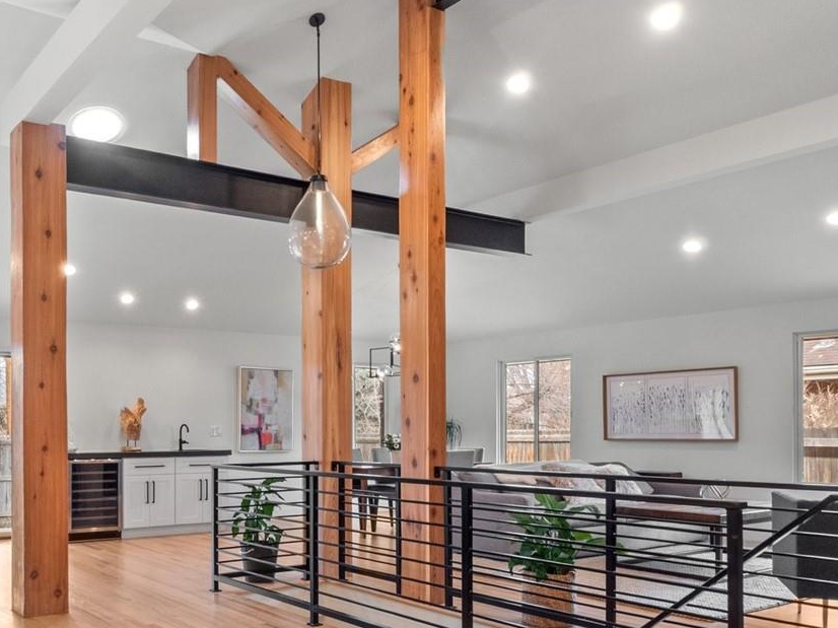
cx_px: 263
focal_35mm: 31
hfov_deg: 56.8
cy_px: 433
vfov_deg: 44.6
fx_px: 750
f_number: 7.1
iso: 500
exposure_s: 1/10
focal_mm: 8
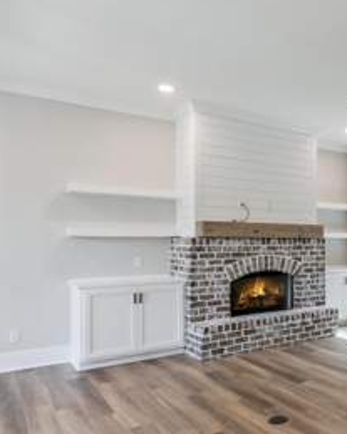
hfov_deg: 39.4
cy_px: 246
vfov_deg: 54.1
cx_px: 345
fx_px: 424
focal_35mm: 33
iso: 250
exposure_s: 1/20
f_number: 8
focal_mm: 19
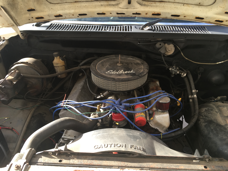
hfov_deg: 61.7
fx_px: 191
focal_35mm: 29
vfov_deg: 48.2
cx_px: 114
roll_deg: -1.3
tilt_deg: -31.8
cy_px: 86
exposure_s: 1/159
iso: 25
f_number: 2.2
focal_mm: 4.15
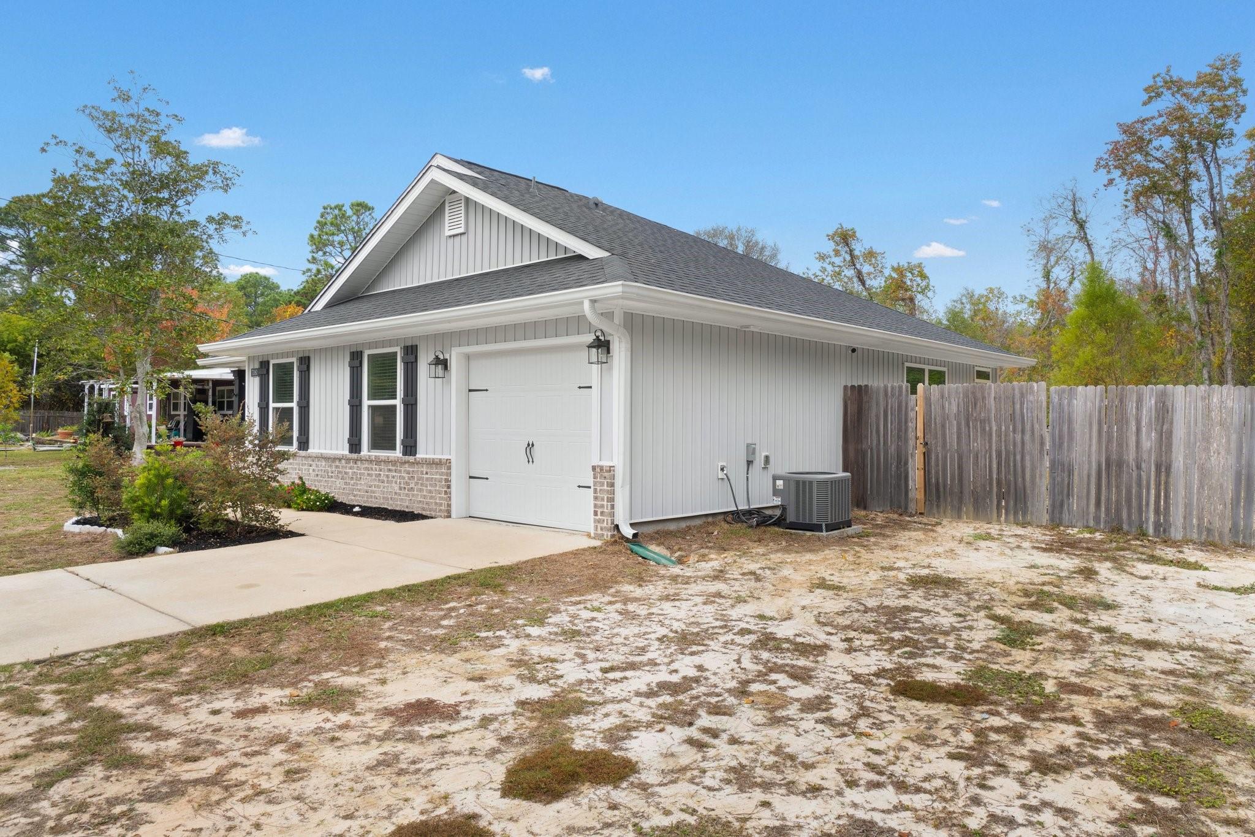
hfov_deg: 73.7
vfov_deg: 53.1
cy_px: 418
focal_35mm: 24
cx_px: 628
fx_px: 837
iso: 200
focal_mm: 16
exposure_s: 1/40
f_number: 8
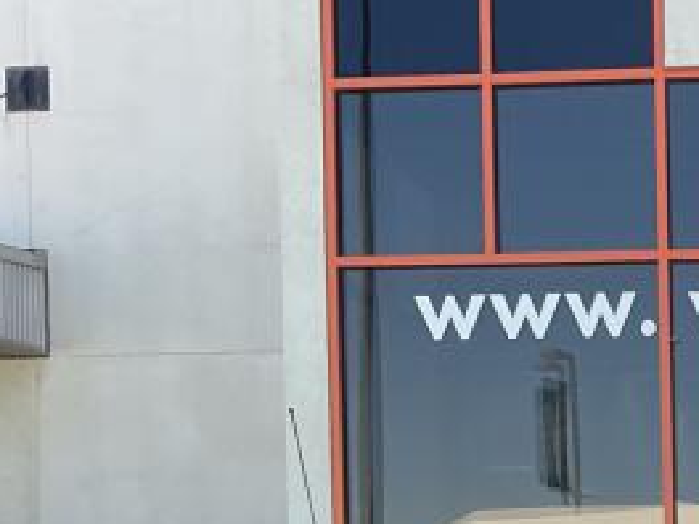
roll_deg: +1.0
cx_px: 964
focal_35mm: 88
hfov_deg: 20.0
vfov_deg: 15.6
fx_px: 1777
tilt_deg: -3.9
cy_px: 752
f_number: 1.8
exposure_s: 1/912
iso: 16
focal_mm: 3
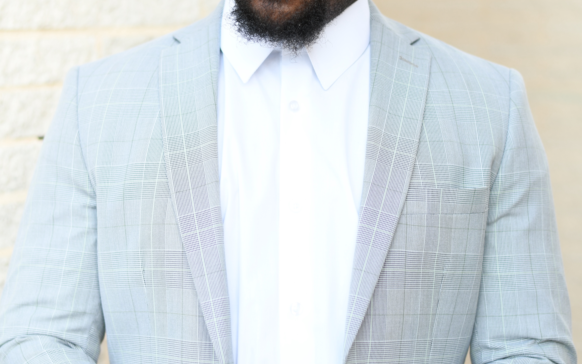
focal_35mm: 77
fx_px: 1221
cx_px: 293
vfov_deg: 16.9
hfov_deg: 26.8
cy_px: 142
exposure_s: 1/320
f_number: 2.5
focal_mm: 50
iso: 320
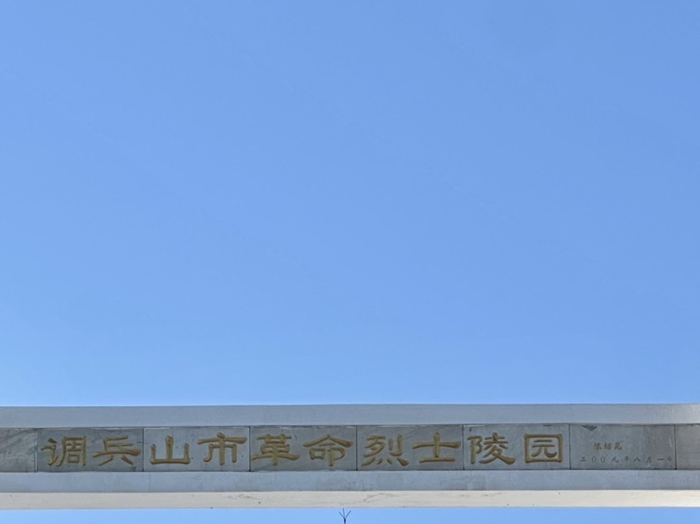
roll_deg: +0.3
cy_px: 643
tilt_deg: +15.7
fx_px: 4003
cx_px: 354
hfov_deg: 10.0
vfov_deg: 7.4
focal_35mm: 198
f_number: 2.8
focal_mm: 9
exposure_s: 1/809
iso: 32
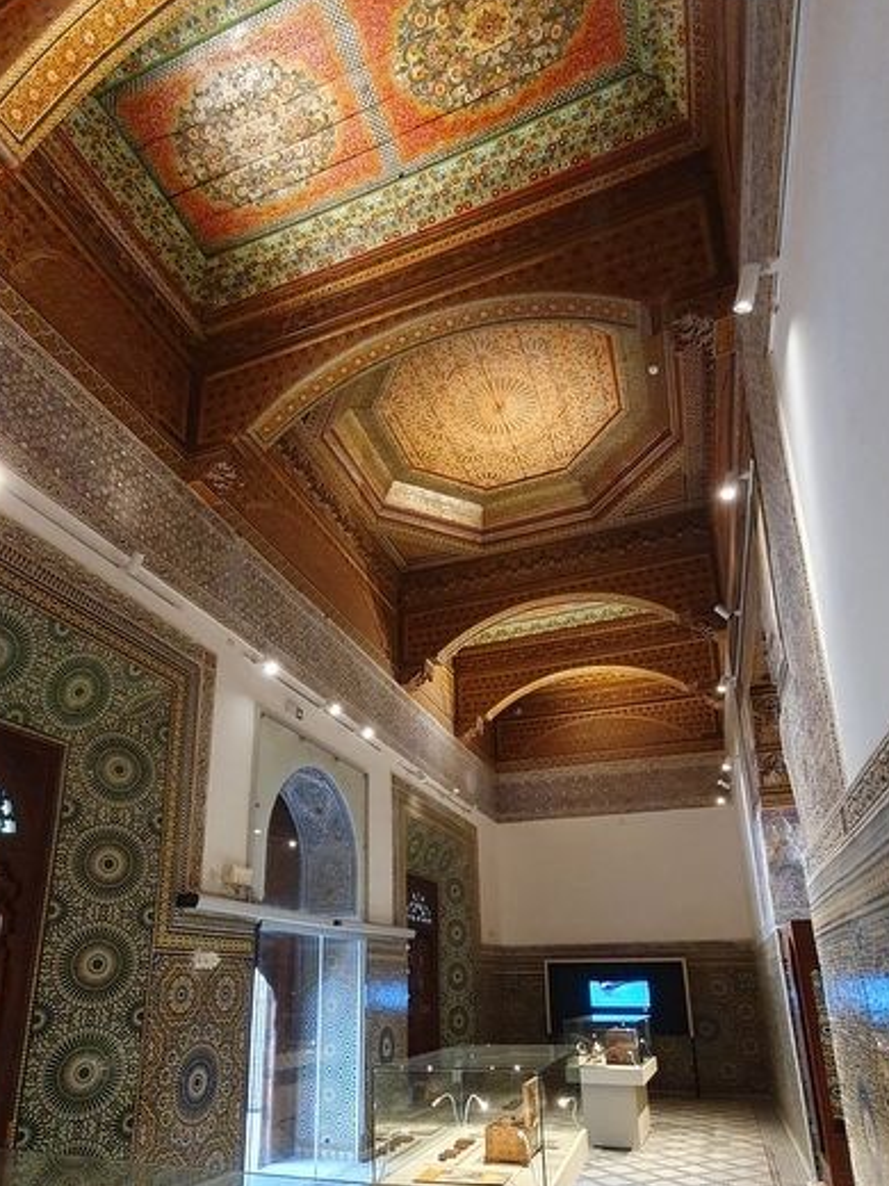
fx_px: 685
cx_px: 435
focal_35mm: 20
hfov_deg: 66.0
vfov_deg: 79.5
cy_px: 773
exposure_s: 1/50
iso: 400
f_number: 2.2
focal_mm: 1.8
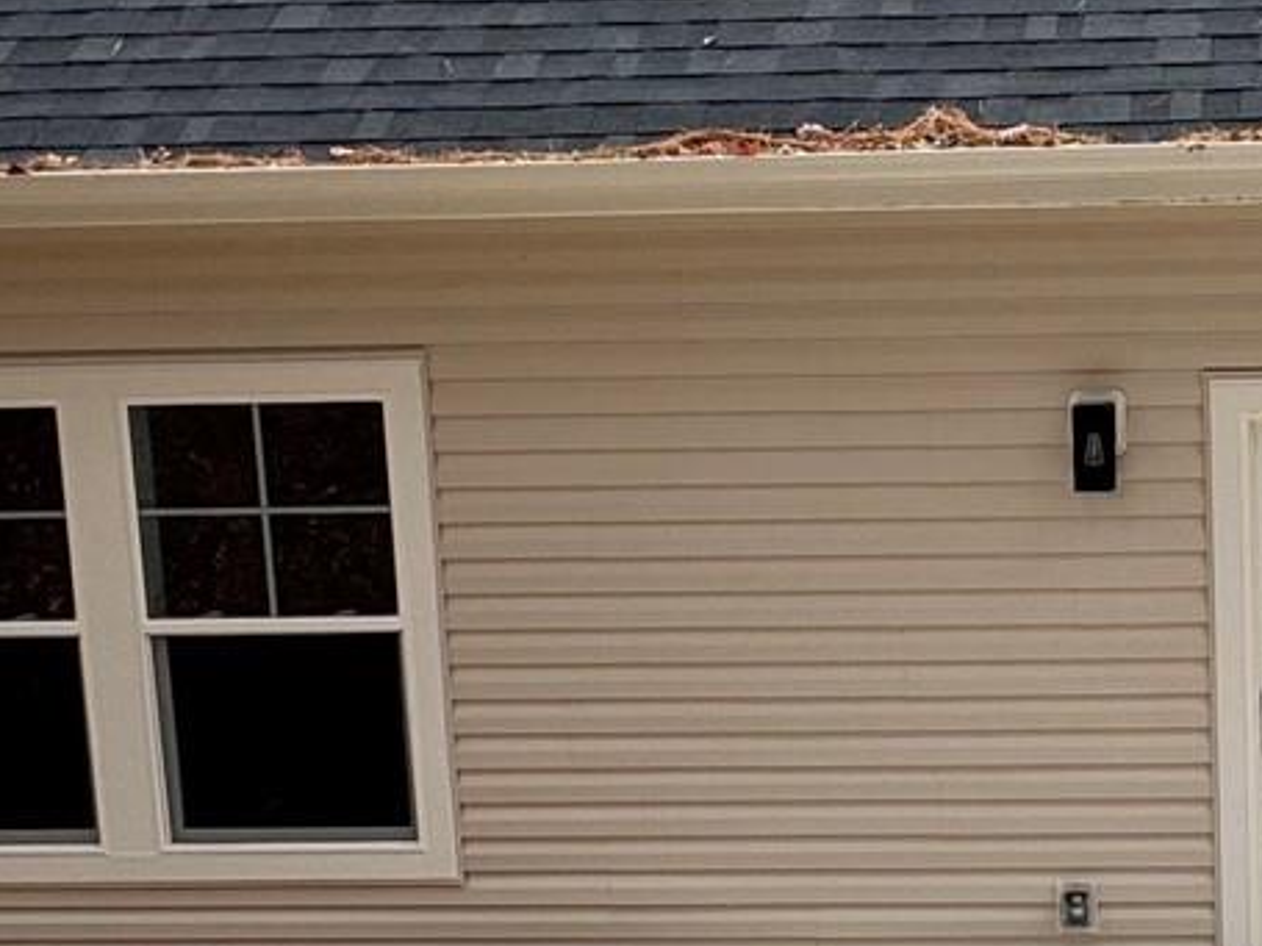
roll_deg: +0.7
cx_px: 1281
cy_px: 588
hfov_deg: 28.7
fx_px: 2296
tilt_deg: -7.9
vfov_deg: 23.2
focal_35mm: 63
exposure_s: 1/220
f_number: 2.2
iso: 40
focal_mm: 2.22
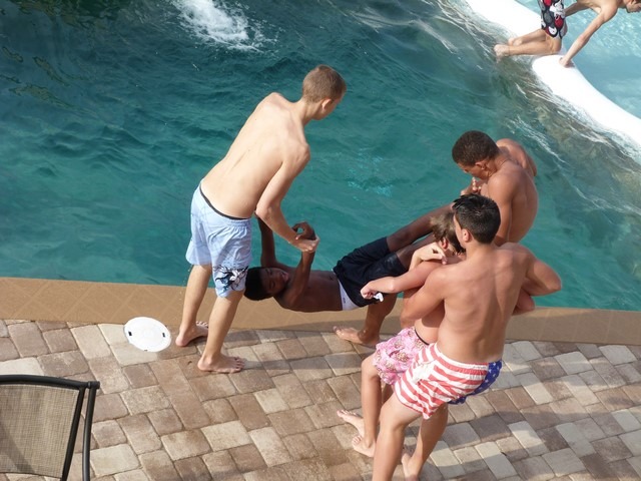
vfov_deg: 21.9
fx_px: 1241
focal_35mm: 67
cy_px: 240
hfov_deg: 29.0
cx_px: 320
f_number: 5
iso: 100
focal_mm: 12.1
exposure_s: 1/250
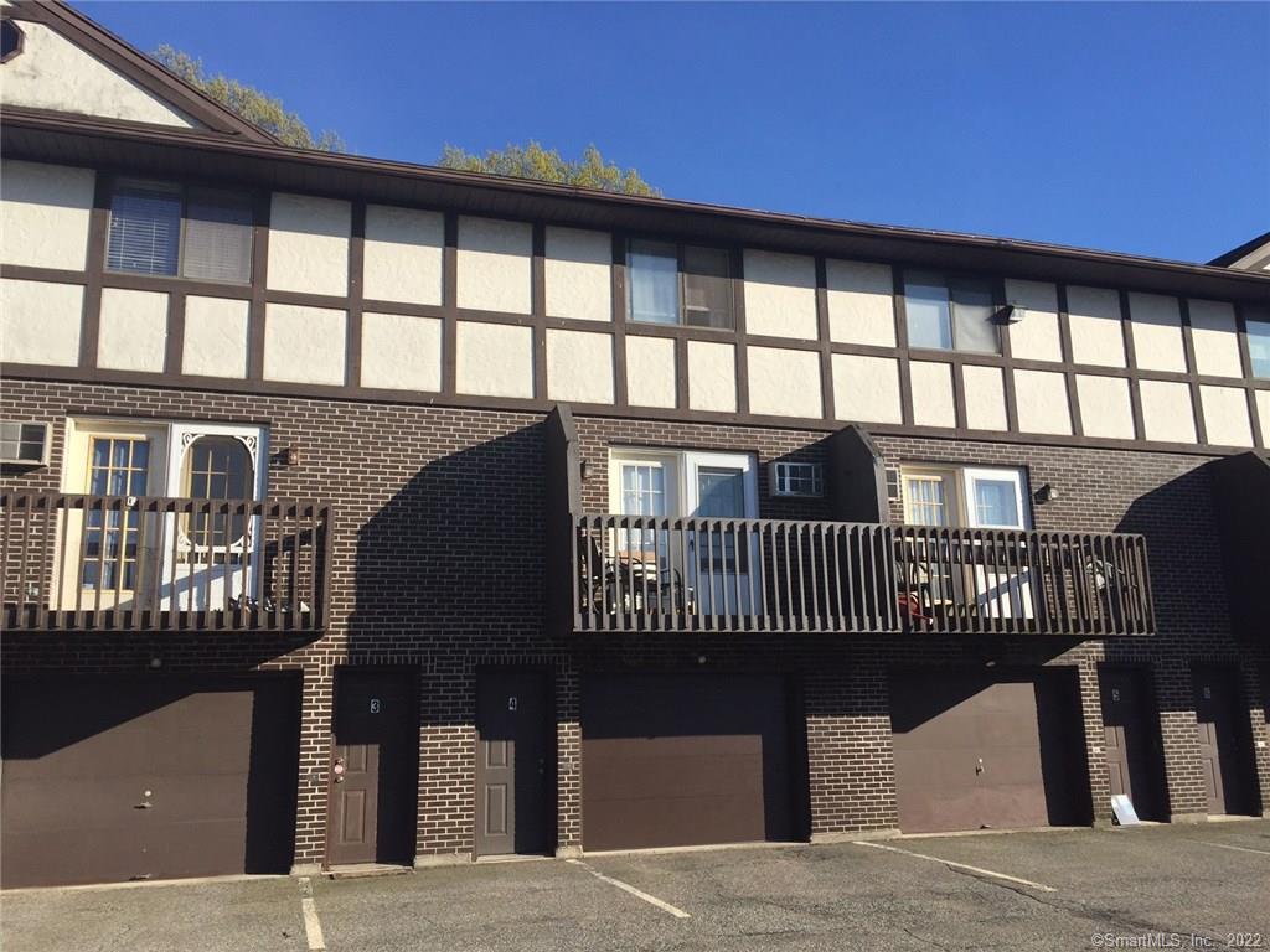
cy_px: 476
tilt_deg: +13.0
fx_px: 1064
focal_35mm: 29
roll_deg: +0.2
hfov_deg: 61.7
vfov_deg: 48.2
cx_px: 635
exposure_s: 1/1980
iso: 32
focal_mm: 4.15
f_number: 2.2
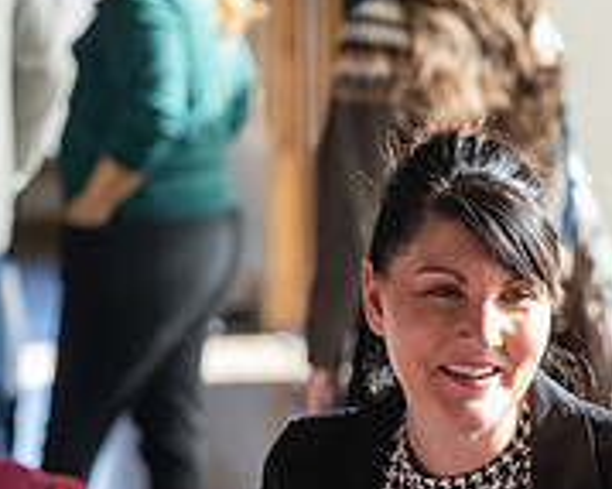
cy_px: 477
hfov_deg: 8.1
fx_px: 4345
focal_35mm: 240
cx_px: 434
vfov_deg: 6.4
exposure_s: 1/500
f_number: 2.8
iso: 500
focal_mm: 79
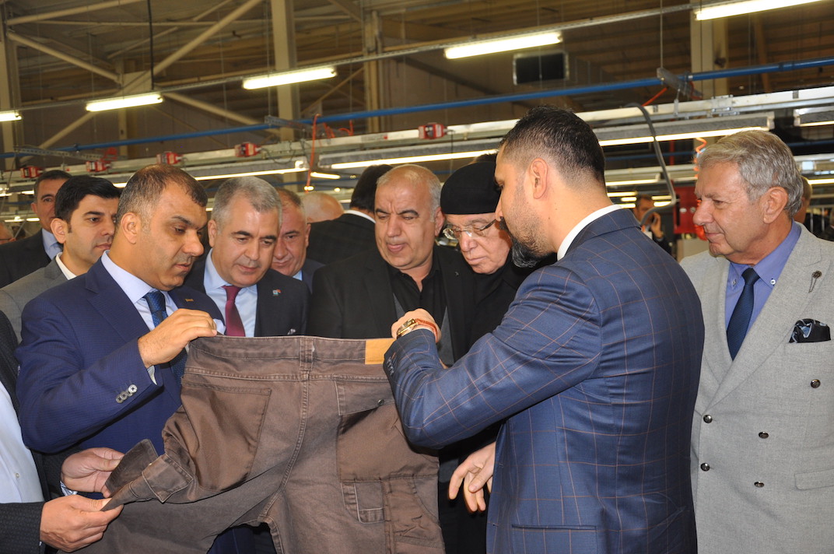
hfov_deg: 53.2
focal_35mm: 36
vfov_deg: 36.8
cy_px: 277
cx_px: 417
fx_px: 833
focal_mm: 24
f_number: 3.8
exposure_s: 1/60
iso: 400
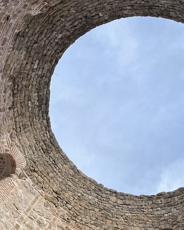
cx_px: 119
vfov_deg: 33.5
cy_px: 192
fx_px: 368
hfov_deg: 28.0
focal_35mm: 54
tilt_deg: +55.8
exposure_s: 1/1715
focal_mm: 4.2
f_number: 1.6
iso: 32
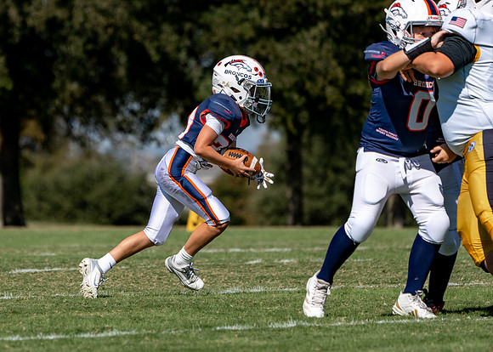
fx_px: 5471
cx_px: 119
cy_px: 171
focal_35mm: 391
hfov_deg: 5.2
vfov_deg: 3.7
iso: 125
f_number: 5.6
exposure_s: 1/1600
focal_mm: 262
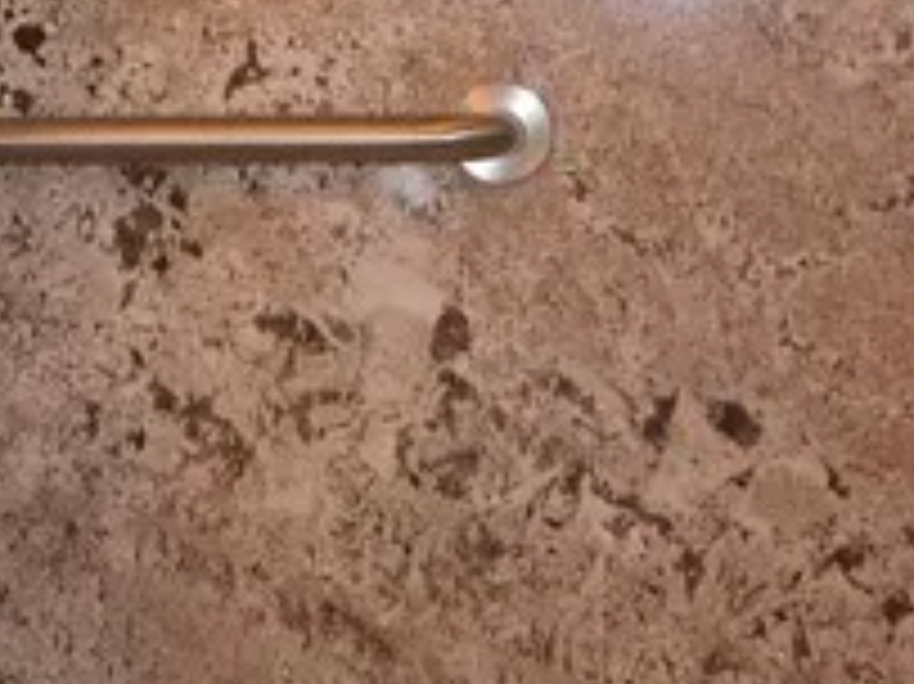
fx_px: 3061
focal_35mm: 116
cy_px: 536
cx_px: 77
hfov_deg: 16.7
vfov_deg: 12.7
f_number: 3
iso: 200
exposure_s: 1/30
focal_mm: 4
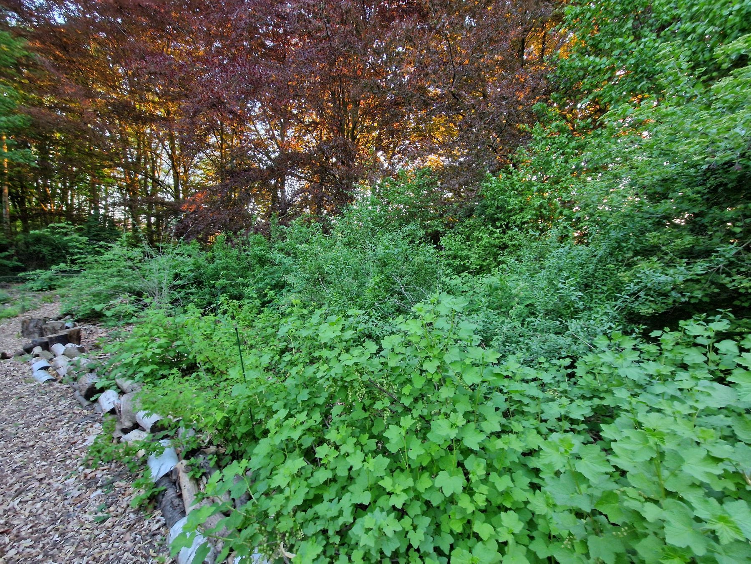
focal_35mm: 13
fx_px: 282
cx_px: 376
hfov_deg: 106.2
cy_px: 282
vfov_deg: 89.9
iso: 320
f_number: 2.2
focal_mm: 2.2
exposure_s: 1/33
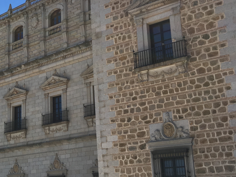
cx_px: -12
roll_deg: -1.4
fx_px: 416
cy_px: 96
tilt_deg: +17.5
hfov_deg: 29.2
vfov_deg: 24.0
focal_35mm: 61
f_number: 2.2
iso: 25
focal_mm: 4.15
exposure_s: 1/1603
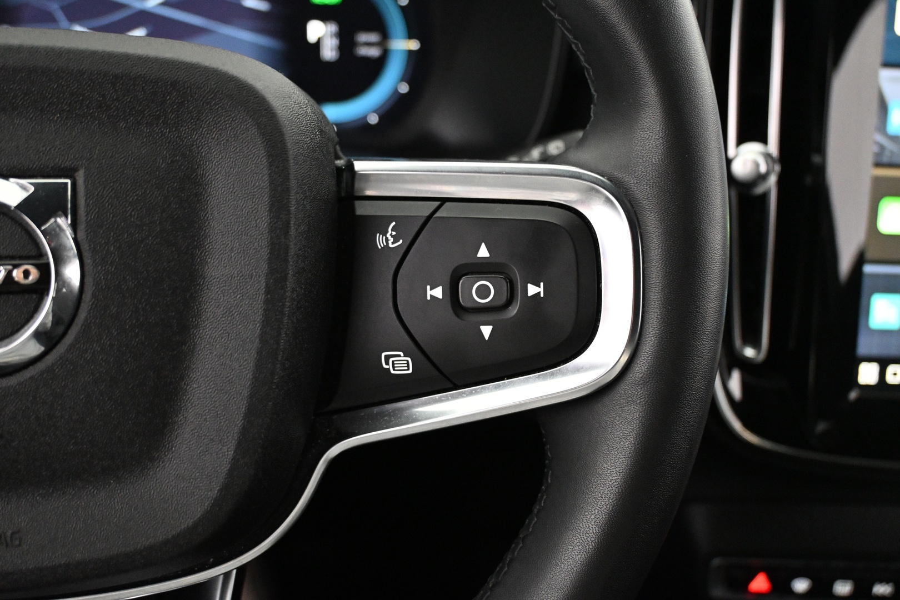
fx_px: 844
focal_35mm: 34
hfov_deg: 56.1
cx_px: 450
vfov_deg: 39.1
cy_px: 300
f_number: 4
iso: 4000
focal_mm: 22.5
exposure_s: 1/30
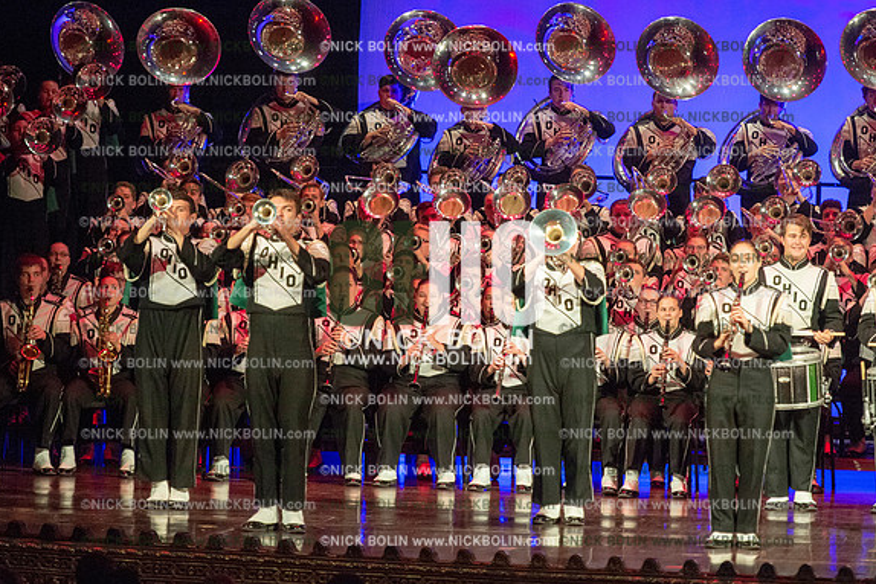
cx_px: 436
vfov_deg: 6.2
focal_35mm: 222
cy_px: 293
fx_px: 5403
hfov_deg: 9.3
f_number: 5.6
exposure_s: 1/320
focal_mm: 220
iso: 8000
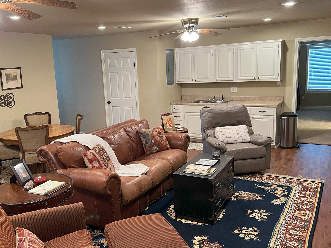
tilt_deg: -11.2
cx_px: 144
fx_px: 325
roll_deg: +3.1
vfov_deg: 41.8
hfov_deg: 53.8
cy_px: 124
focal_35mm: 34
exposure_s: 1/60
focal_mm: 5.7
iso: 250
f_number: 1.5
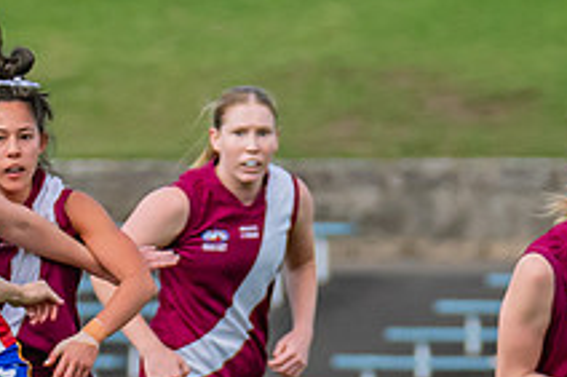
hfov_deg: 1.4
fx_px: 23055
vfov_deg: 0.9
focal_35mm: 1465
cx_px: -181
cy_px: 345
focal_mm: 240
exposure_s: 1/1600
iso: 800
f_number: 5
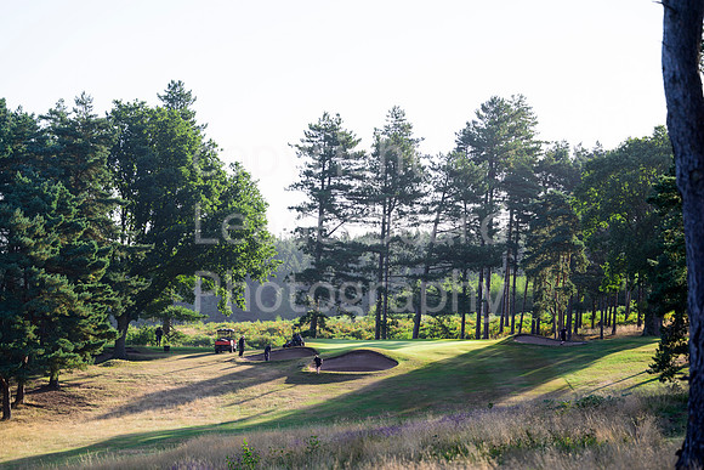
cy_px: 235
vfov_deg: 10.6
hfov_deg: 15.8
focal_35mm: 130
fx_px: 2543
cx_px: 352
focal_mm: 130
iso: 64
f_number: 4.5
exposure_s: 1/250
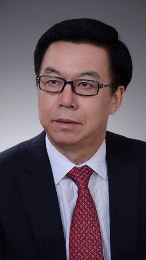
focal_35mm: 155
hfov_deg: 7.8
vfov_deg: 13.9
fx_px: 1066
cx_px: 72
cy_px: 130
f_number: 8
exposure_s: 1/100
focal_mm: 98
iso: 100
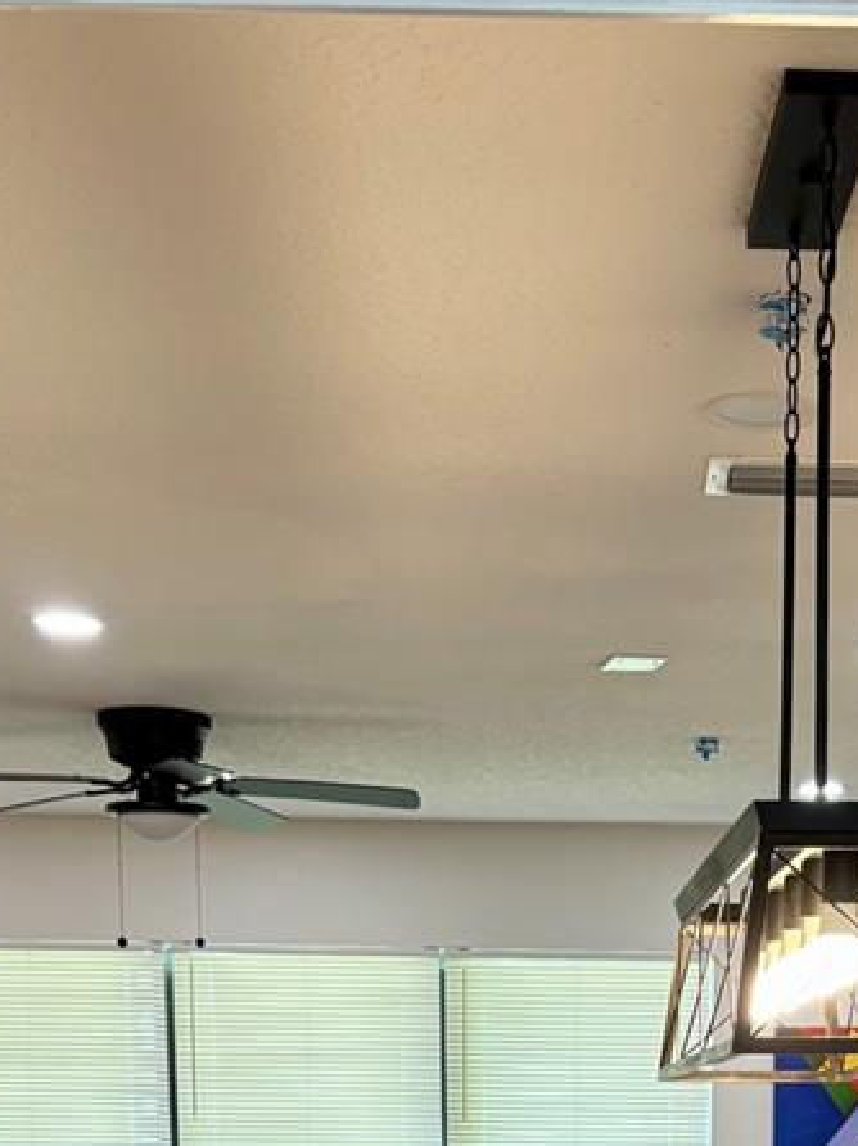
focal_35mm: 70
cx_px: 673
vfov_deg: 24.1
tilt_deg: -8.2
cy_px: 1524
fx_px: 2316
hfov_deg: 20.8
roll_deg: -0.8
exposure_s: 1/60
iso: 100
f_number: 1.6
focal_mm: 5.96
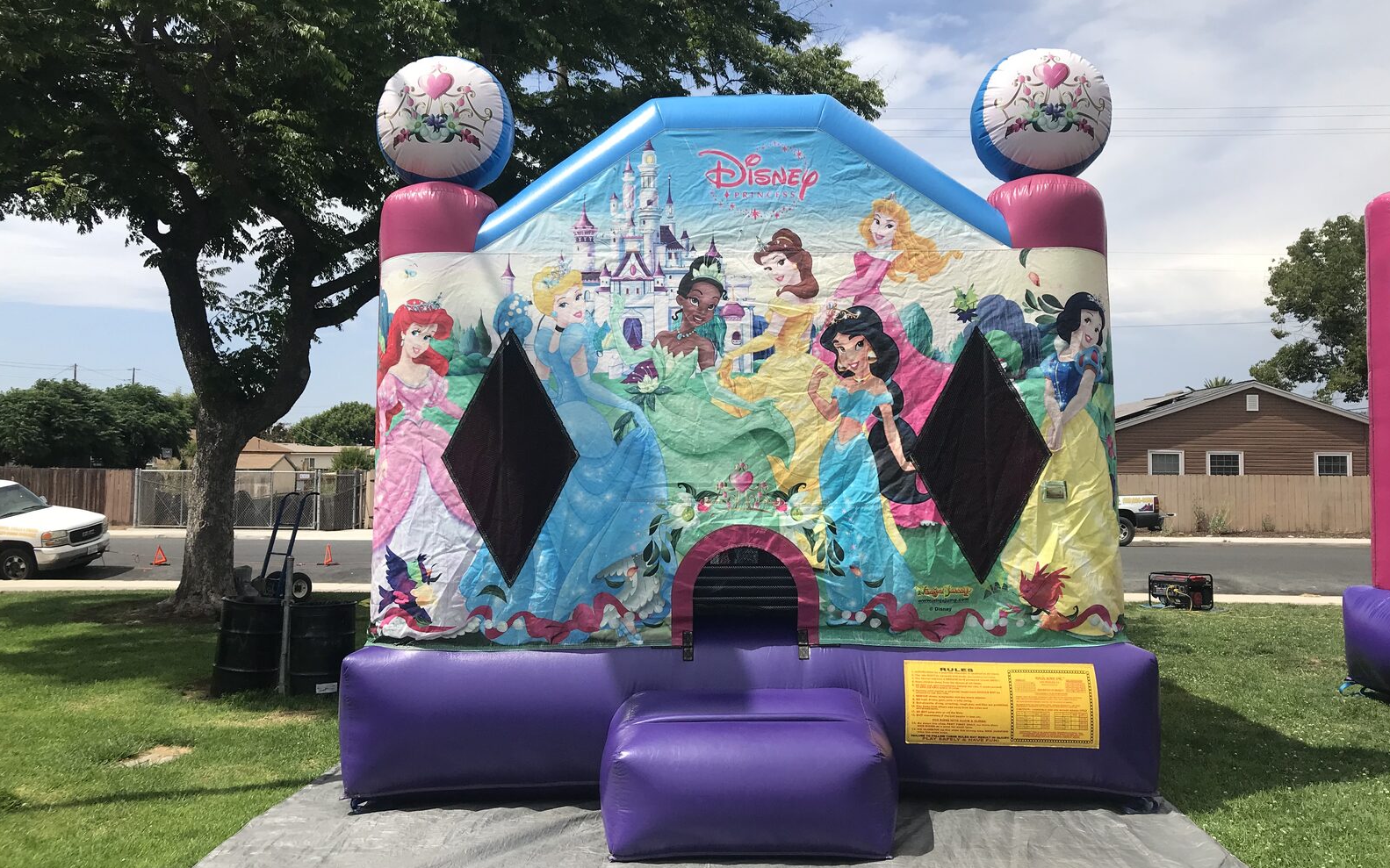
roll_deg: -1.6
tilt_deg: +3.4
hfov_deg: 62.9
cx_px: 700
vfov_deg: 41.8
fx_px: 1136
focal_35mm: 30
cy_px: 414
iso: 20
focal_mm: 3.99
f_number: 1.8
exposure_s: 1/3690
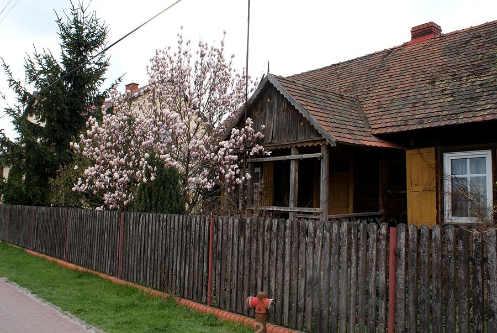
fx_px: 415
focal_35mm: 30
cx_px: 248
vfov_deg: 43.7
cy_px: 166
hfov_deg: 61.9
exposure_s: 1/80
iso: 100
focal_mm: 20
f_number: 9
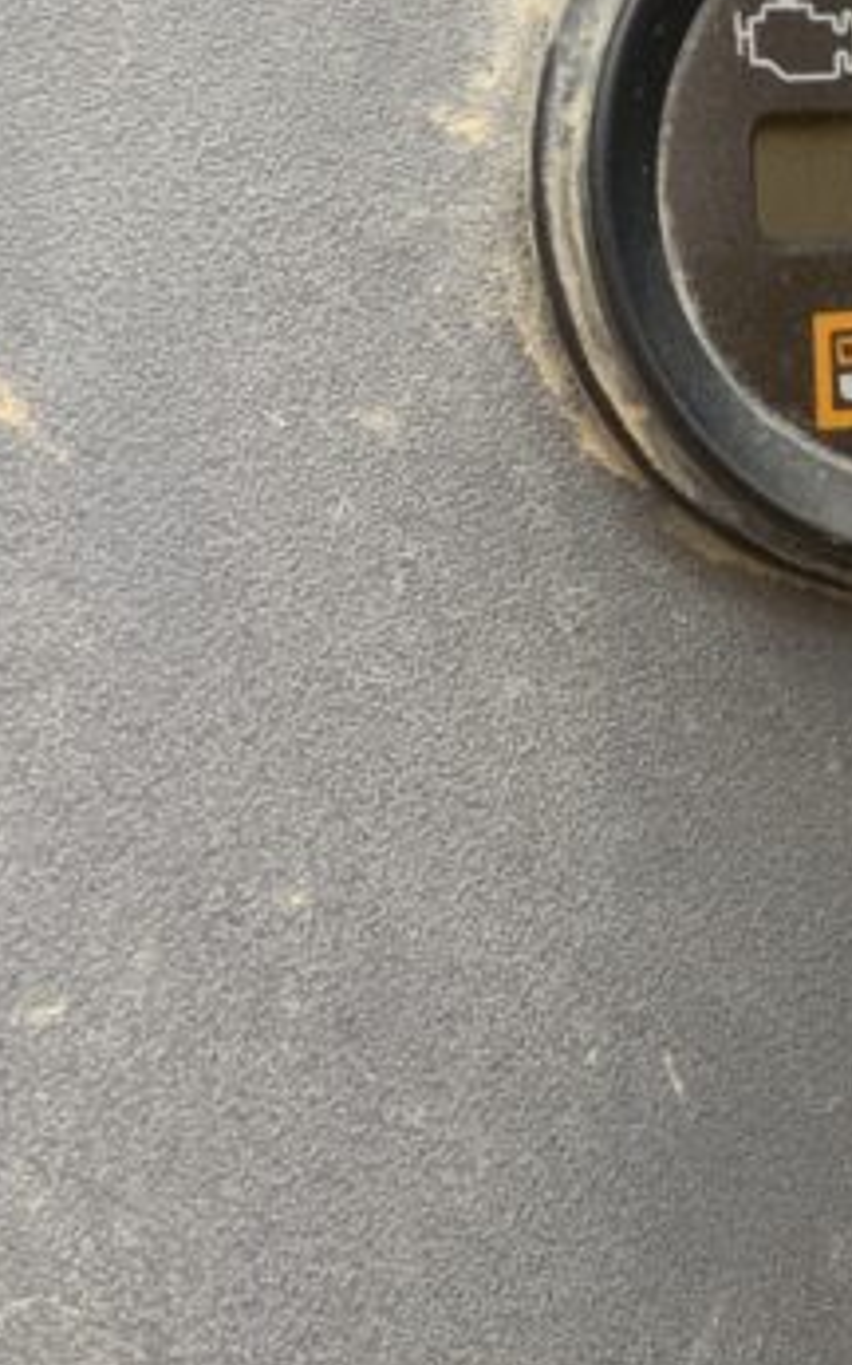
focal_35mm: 91
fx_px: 3384
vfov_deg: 22.3
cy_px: 150
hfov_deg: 13.6
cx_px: 1211
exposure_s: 1/122
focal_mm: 3
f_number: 1.8
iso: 40
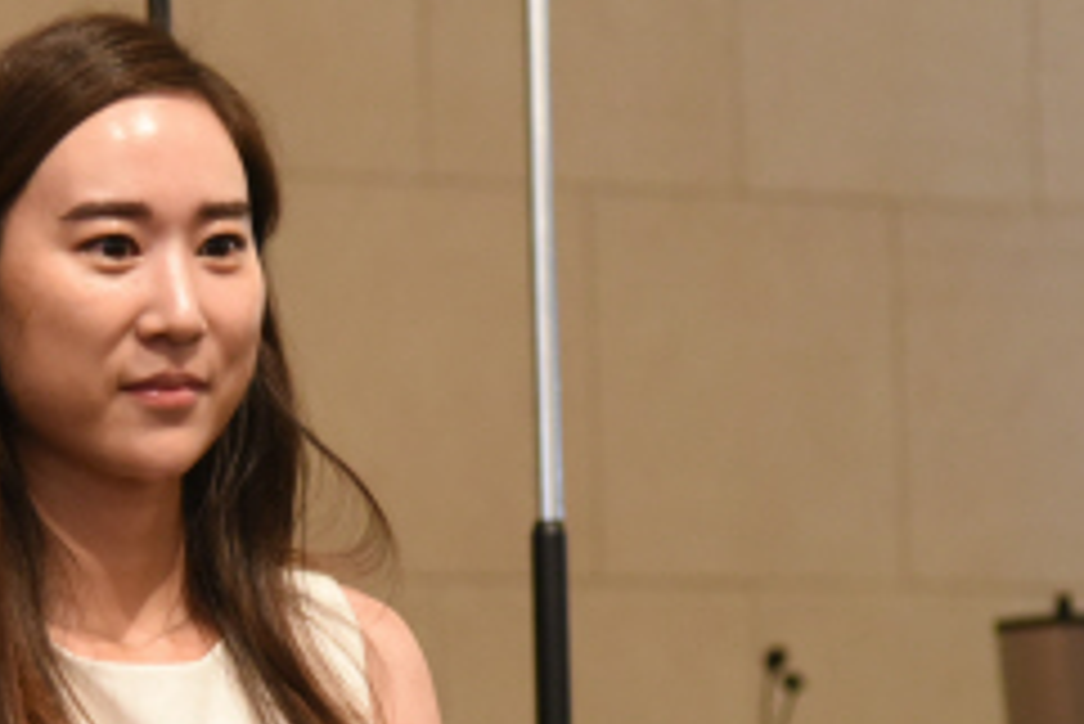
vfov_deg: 4.9
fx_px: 8496
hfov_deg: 7.3
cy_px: 549
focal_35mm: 282
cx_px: -130
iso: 3200
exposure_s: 1/100
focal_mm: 85
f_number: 4
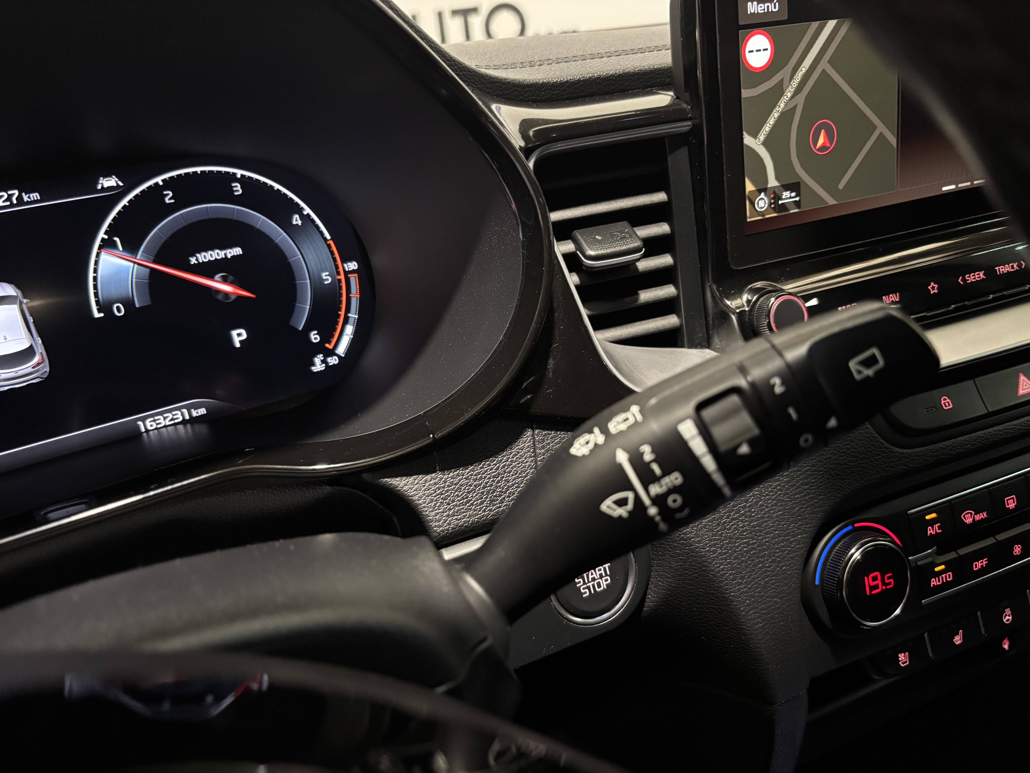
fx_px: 774
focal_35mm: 26
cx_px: 515
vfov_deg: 53.1
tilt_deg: -21.8
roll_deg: +6.4
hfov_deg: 67.3
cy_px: 386
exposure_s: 1/25
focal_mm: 5.96
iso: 640
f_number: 1.6
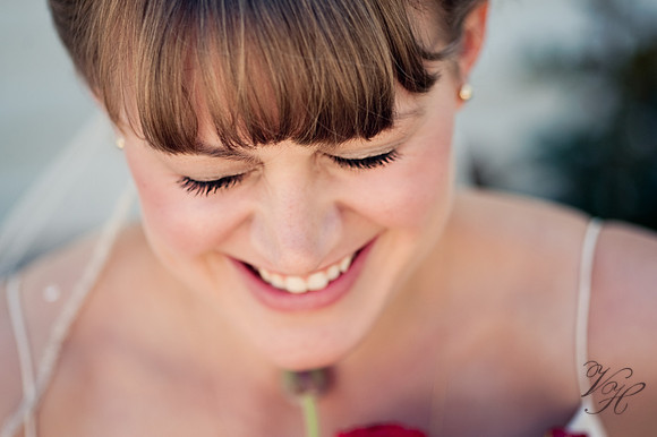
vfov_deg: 13.0
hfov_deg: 19.5
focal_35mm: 105
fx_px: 1915
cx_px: 328
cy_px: 218
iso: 200
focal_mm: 105
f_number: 2.8
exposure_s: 1/1000
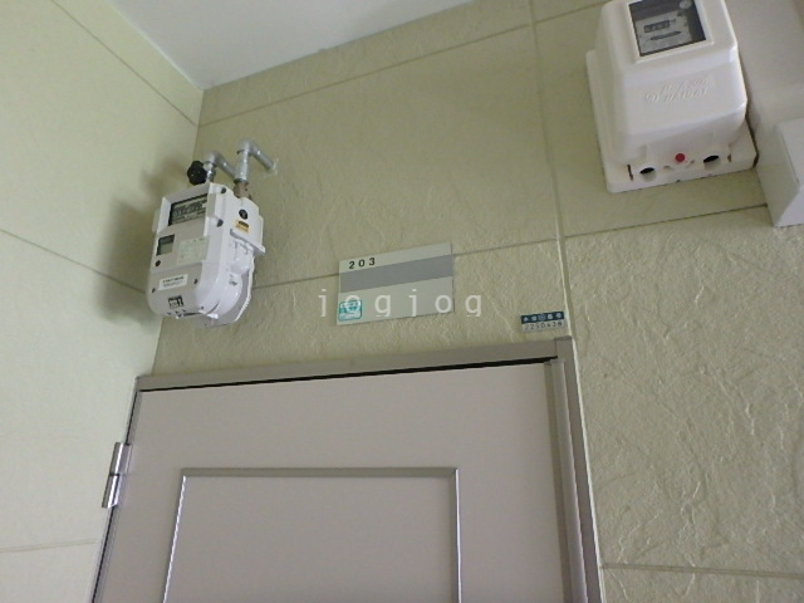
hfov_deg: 79.0
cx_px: 402
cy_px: 302
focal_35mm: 21
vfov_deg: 63.4
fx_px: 488
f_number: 3.5
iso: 800
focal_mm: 3.7
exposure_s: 1/25
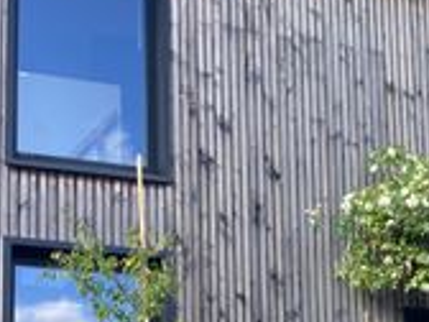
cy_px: 373
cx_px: 312
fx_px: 1239
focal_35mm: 100
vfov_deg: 14.4
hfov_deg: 19.5
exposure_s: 1/209
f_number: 1.8
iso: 20
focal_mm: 3.99
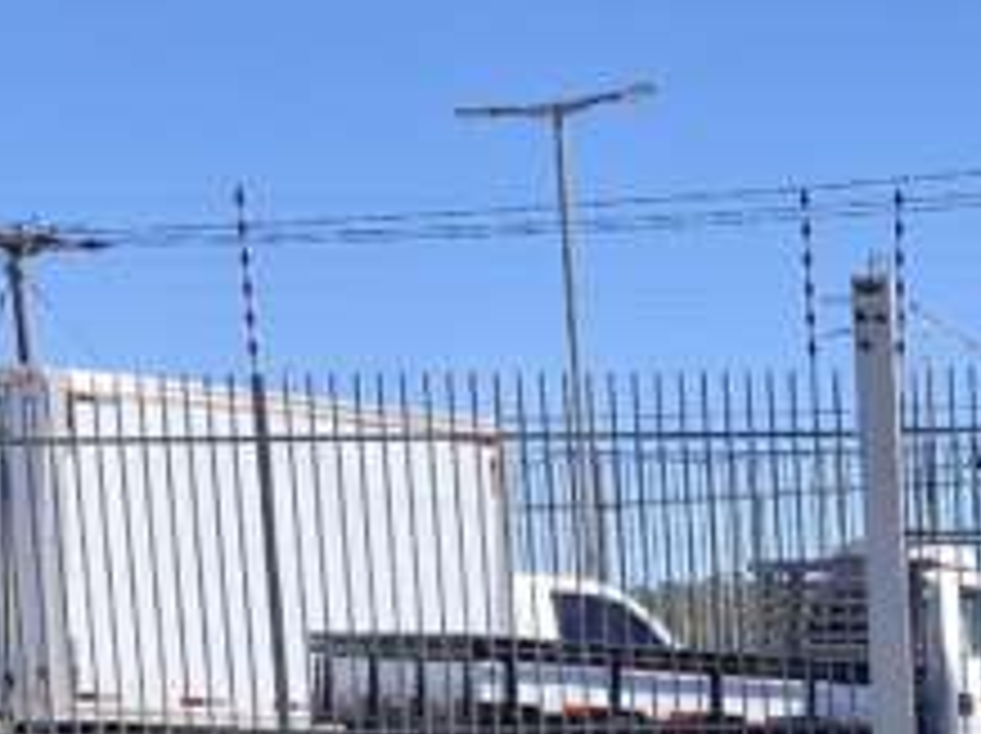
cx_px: 1264
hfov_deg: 16.4
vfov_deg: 12.3
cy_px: 1099
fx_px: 3227
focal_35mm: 114
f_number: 1.8
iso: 50
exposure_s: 1/1244
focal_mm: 5.54
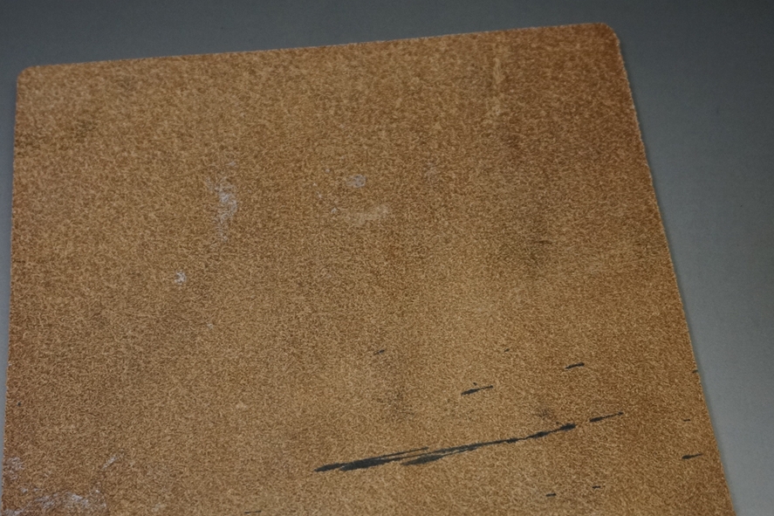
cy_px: 313
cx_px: 356
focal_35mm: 51
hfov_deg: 39.1
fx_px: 1089
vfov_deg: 26.6
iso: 1000
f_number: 4.5
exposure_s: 1/160
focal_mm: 25
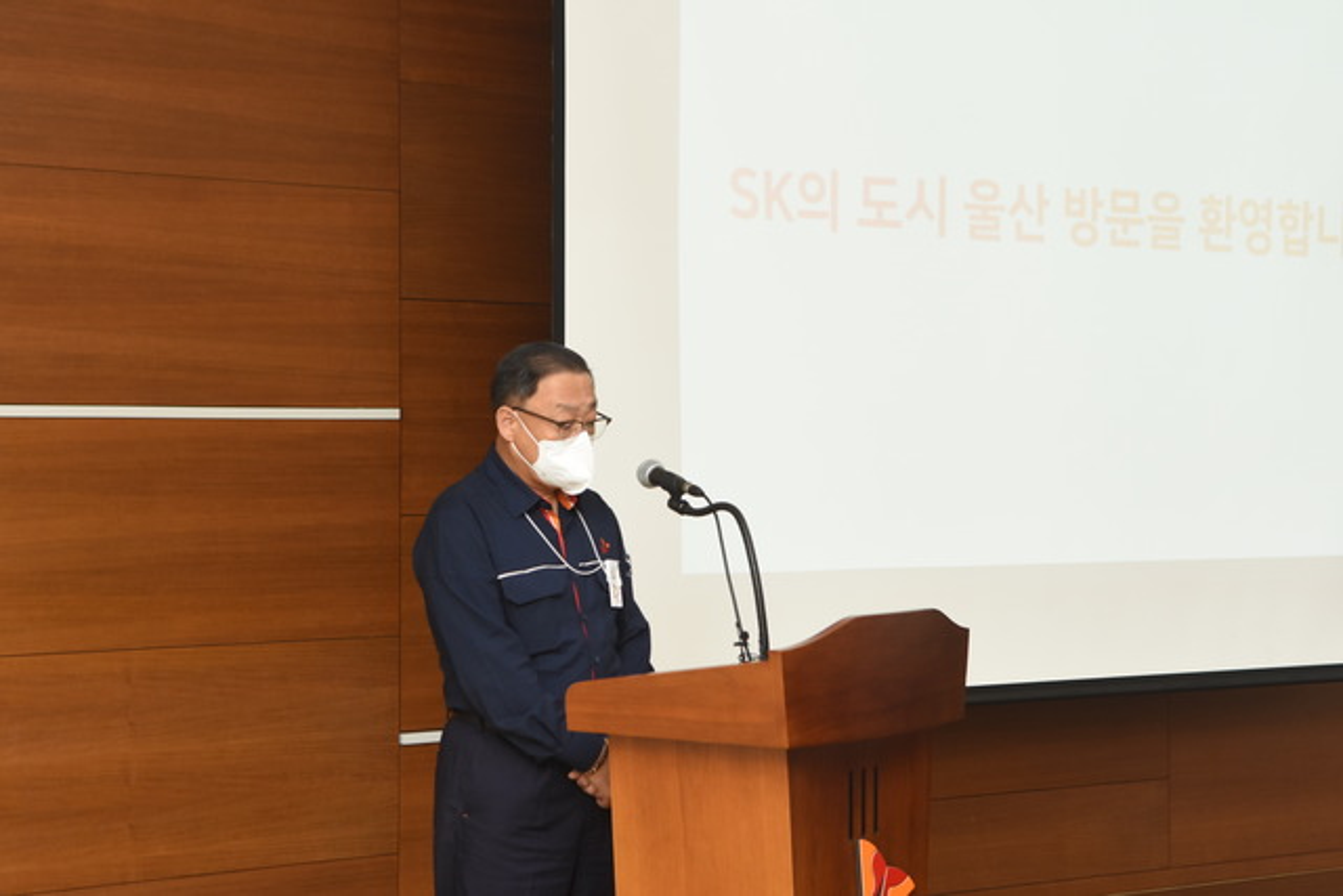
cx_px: 672
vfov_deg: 20.2
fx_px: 2519
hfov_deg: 29.9
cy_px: 448
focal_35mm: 68
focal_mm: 45
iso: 1000
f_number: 4.5
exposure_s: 1/80
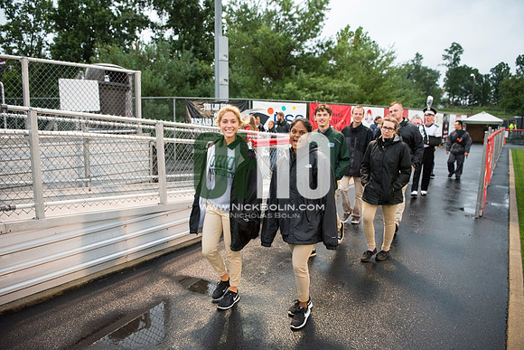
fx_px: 349
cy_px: 175
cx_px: 262
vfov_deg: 53.2
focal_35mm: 24
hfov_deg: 73.7
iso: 2000
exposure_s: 1/800
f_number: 3.2
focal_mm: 24
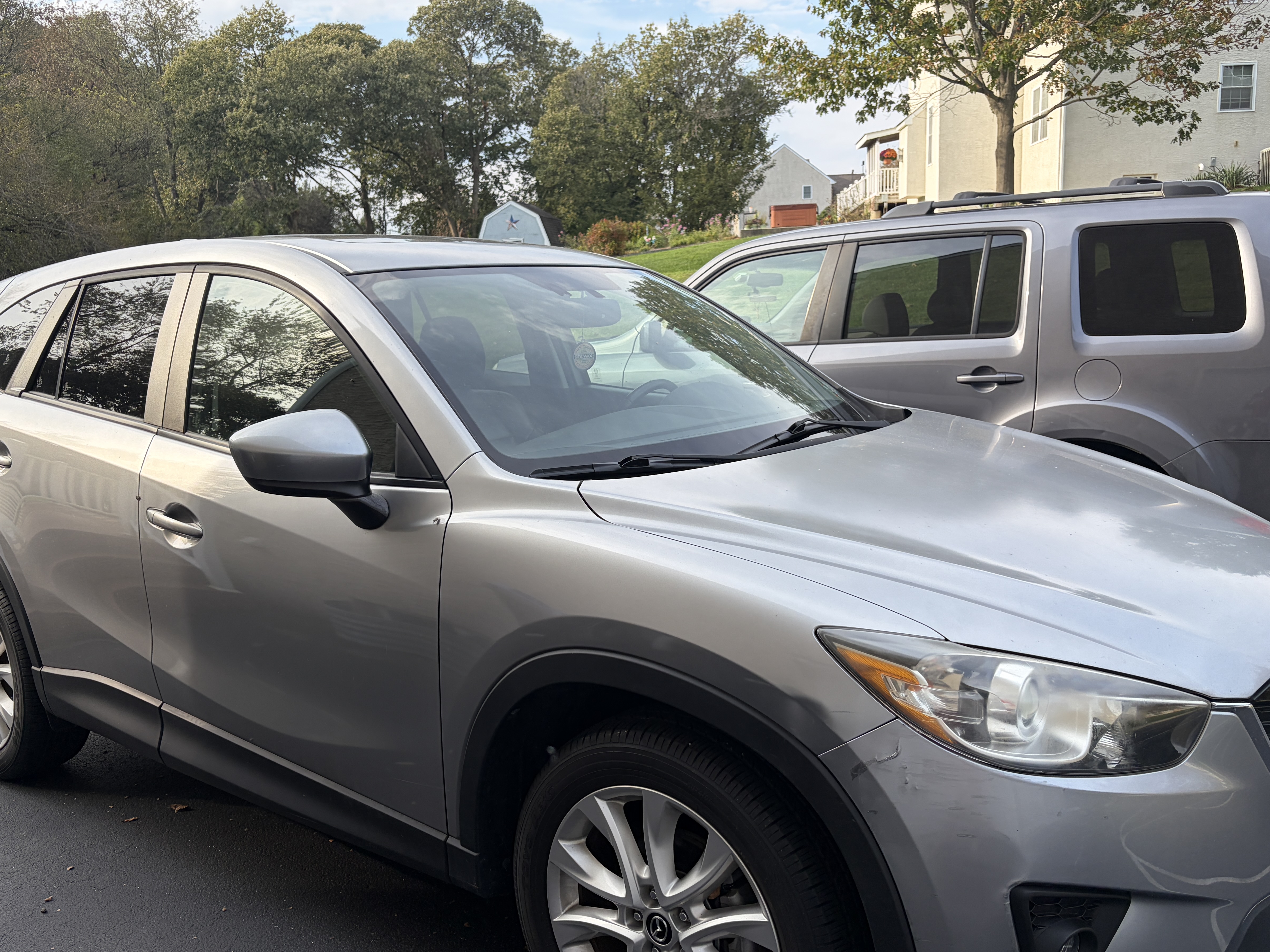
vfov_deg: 45.4
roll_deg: +3.2
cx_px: 637
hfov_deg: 58.4
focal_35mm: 31
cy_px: 473
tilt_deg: -8.7
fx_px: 1137
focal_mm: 5.96
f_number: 1.6
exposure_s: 1/1081
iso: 50
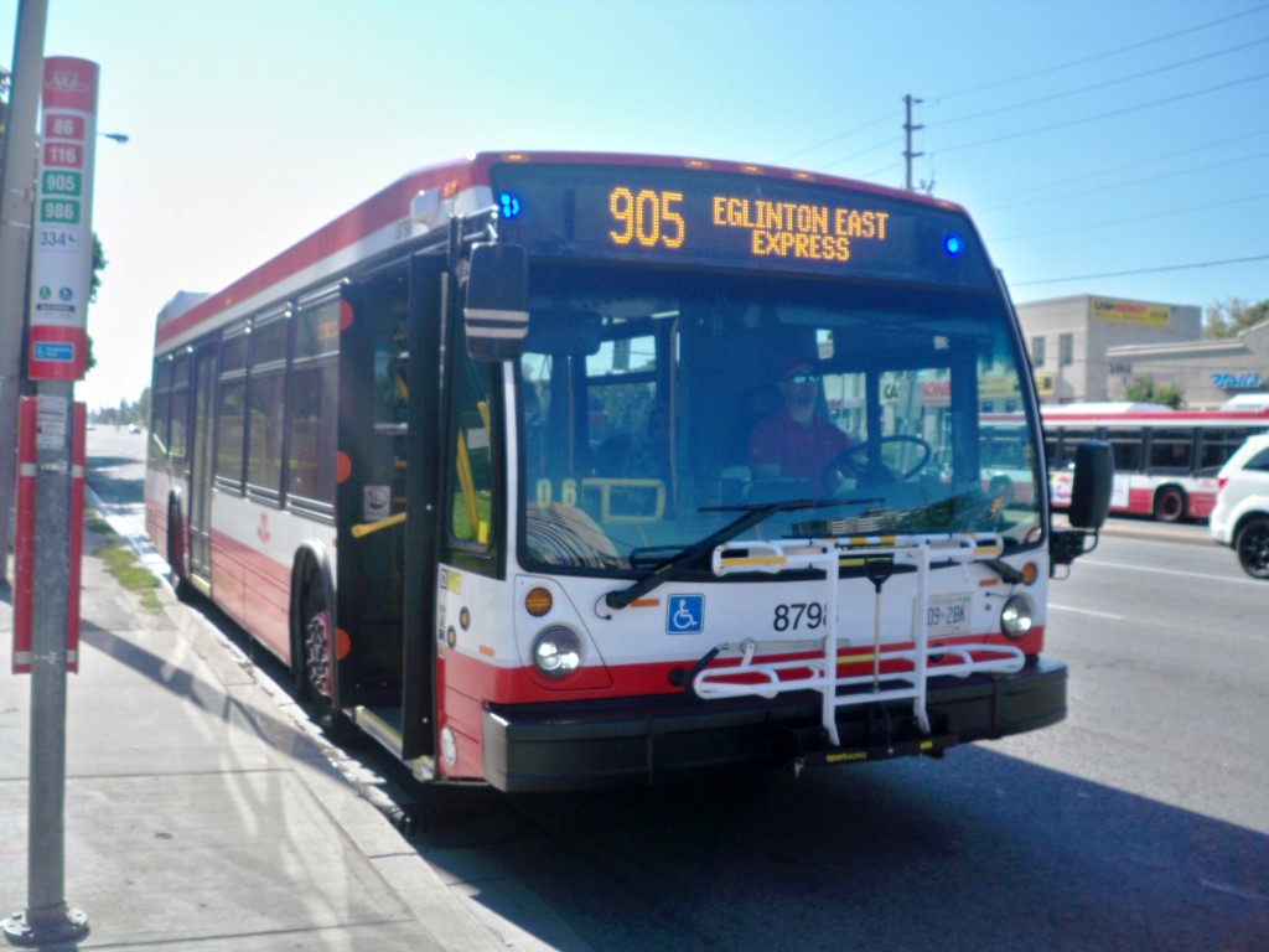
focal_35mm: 35
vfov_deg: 40.7
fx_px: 1283
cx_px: 634
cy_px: 476
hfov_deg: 52.6
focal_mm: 6.3
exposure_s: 1/640
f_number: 3.1
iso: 160
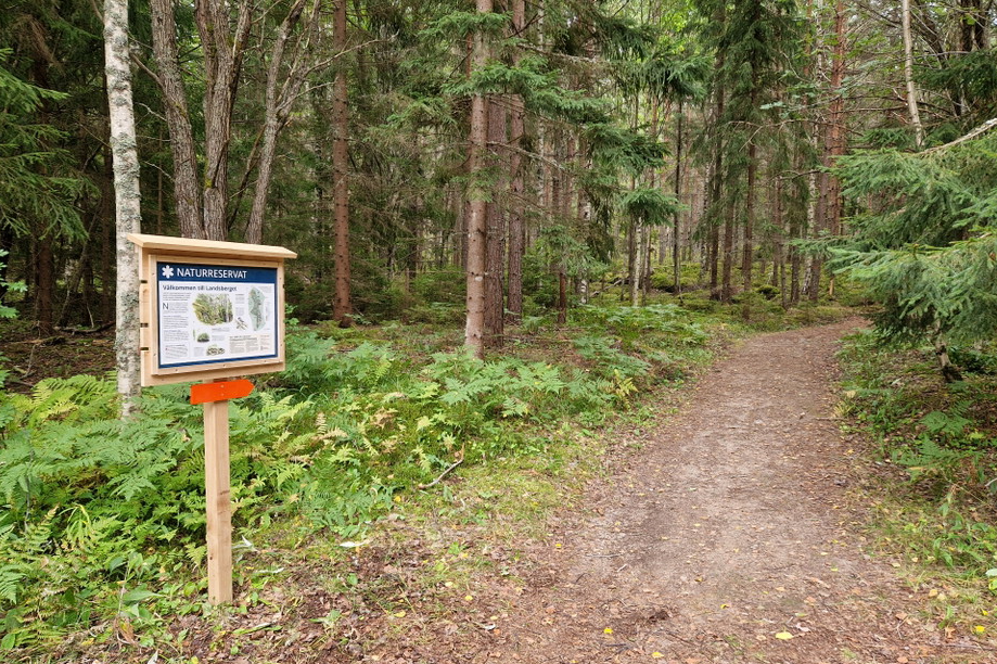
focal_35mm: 25
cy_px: 347
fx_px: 692
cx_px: 509
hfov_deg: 71.5
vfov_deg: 51.2
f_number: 1.8
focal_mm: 5.4
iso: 100
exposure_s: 1/180
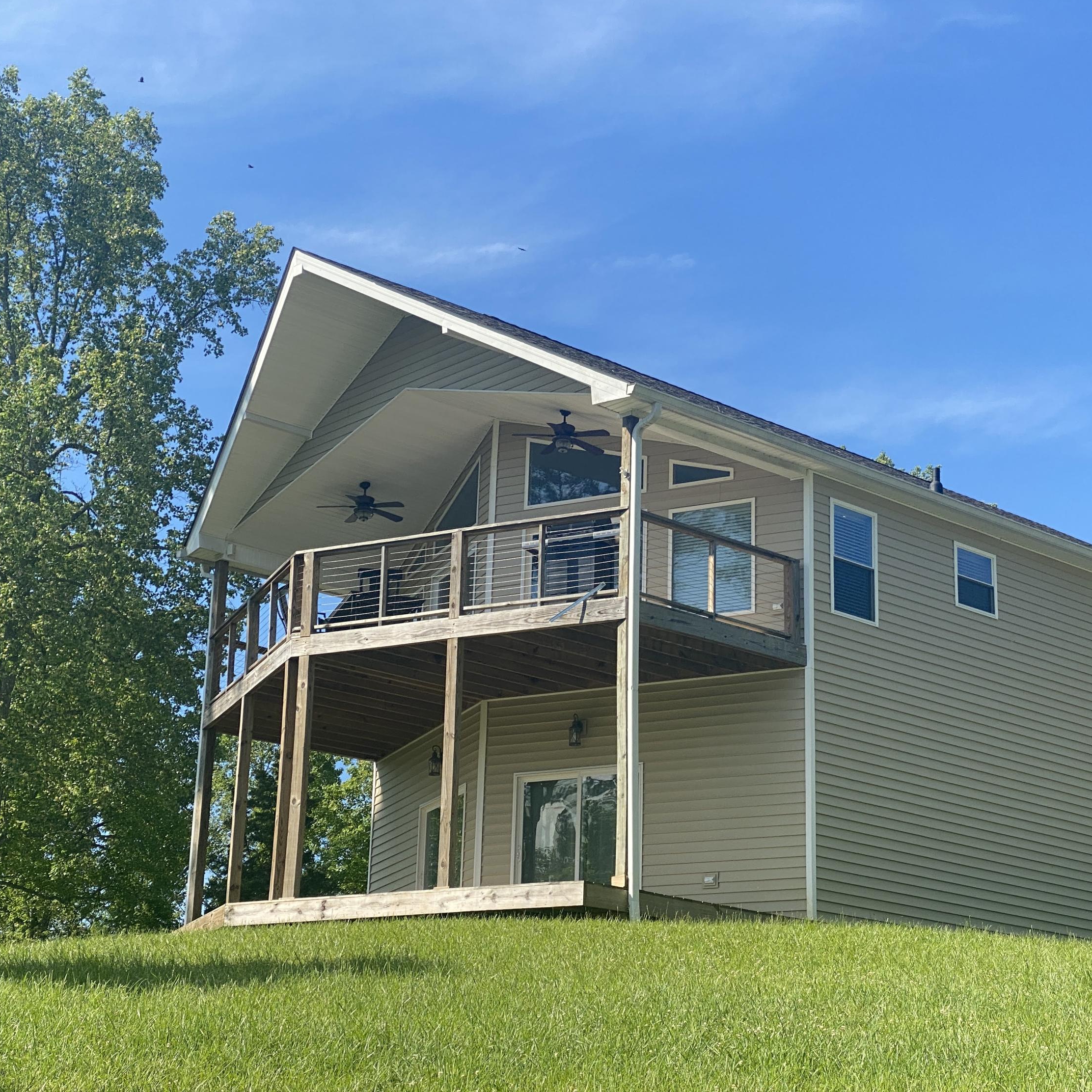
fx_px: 2213
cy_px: 540
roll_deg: -1.5
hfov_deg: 27.7
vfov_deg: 27.7
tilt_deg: +17.8
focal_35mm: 62
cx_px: 629
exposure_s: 1/978
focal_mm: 6
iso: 20
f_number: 2
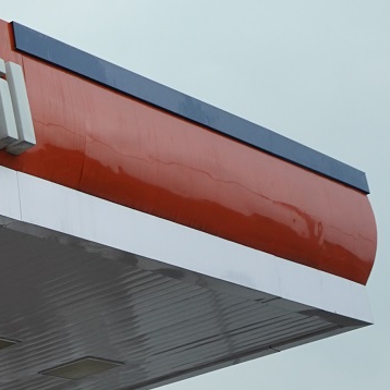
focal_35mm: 113
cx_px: -395
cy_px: 387
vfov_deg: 15.2
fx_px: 1440
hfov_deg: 13.3
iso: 1250
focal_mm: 28
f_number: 4.5
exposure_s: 1/100
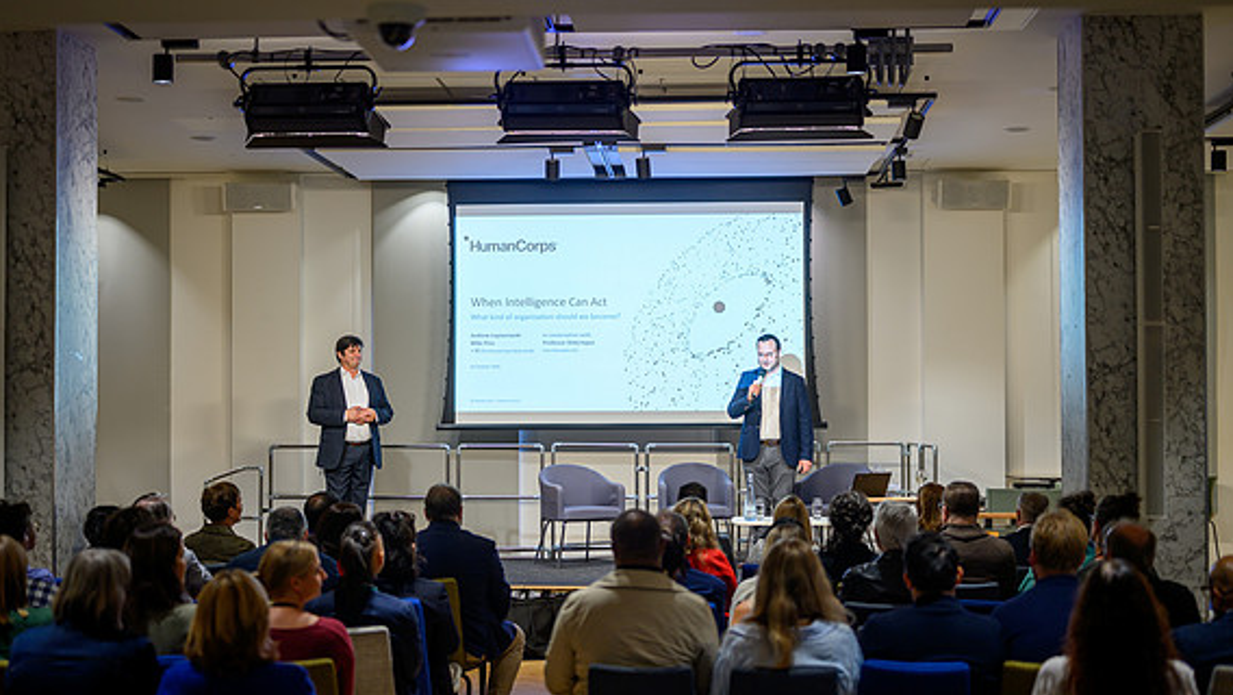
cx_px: 608
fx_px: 1766
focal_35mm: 54
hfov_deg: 38.5
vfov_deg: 22.2
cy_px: 368
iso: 100
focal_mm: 50
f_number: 1.8
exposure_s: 1/200
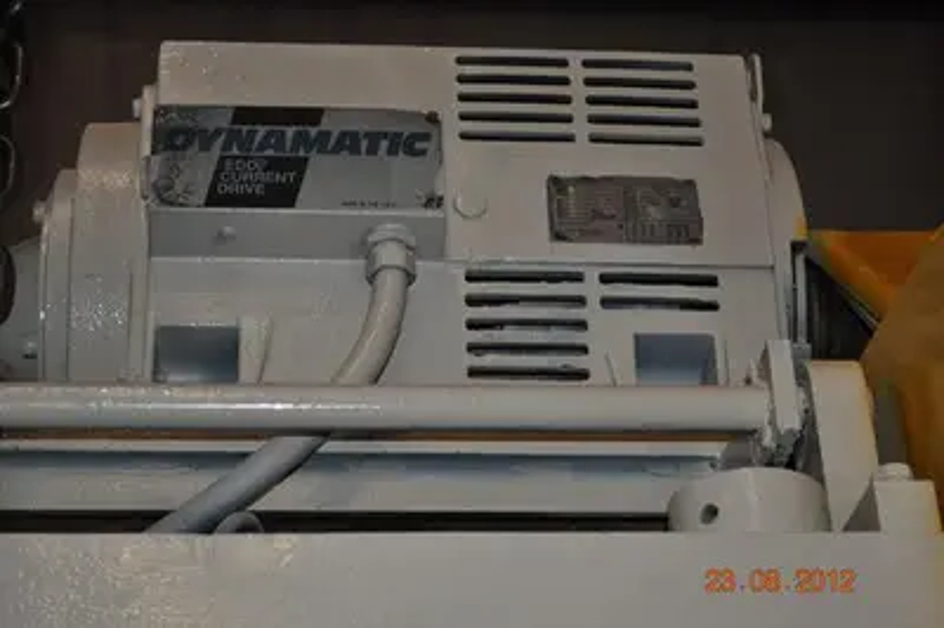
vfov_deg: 16.5
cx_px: 472
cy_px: 314
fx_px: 2162
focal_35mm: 82
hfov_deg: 24.6
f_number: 5.6
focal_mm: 55
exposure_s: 1/60
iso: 800
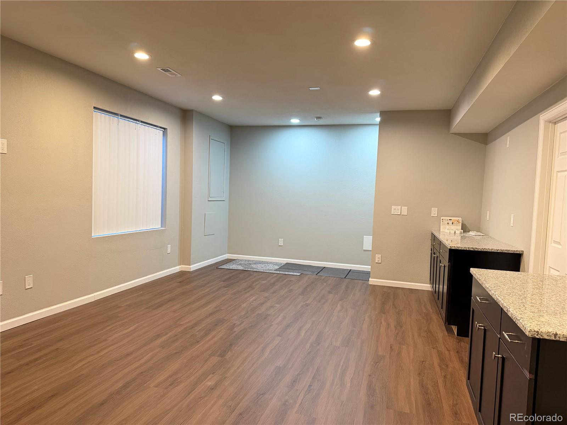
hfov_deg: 71.6
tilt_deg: -3.5
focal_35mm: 24
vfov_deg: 56.8
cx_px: 284
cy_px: 212
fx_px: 393
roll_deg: -1.8
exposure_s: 1/60
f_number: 1.78
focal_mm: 6.76
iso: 640
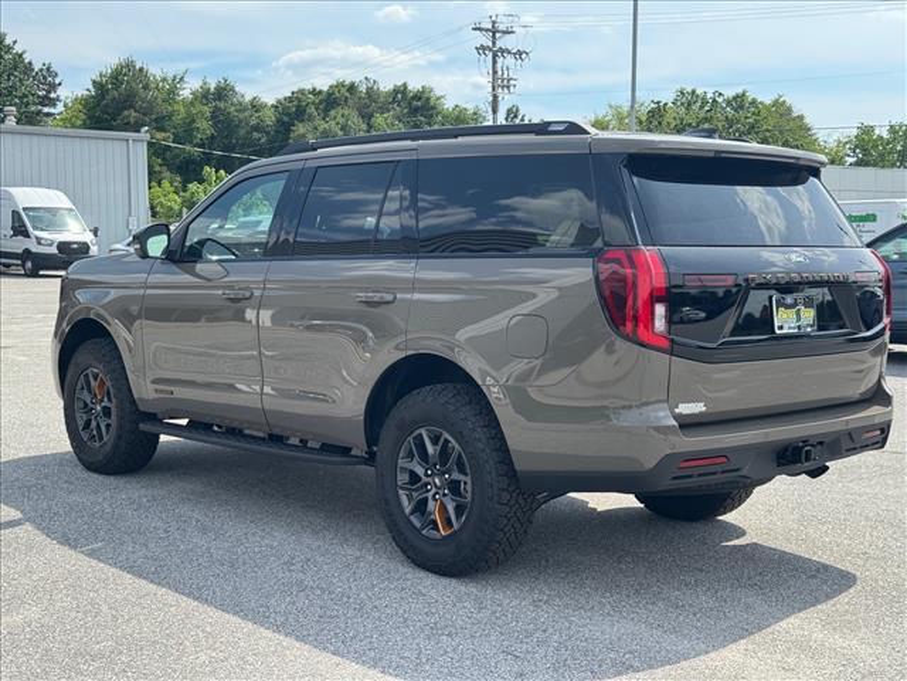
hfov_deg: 39.7
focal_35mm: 48
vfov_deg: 30.3
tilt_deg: -4.9
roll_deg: +0.6
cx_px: 454
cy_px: 340
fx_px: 1258
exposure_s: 1/1724
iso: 64
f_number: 1.78
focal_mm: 6.76
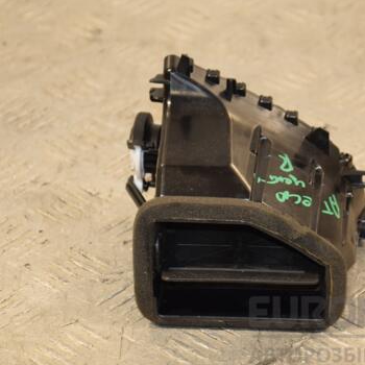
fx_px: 1953
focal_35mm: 164
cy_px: 173
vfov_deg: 10.7
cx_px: 229
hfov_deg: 10.7
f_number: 5.3
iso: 800
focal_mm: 75
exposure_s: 1/125
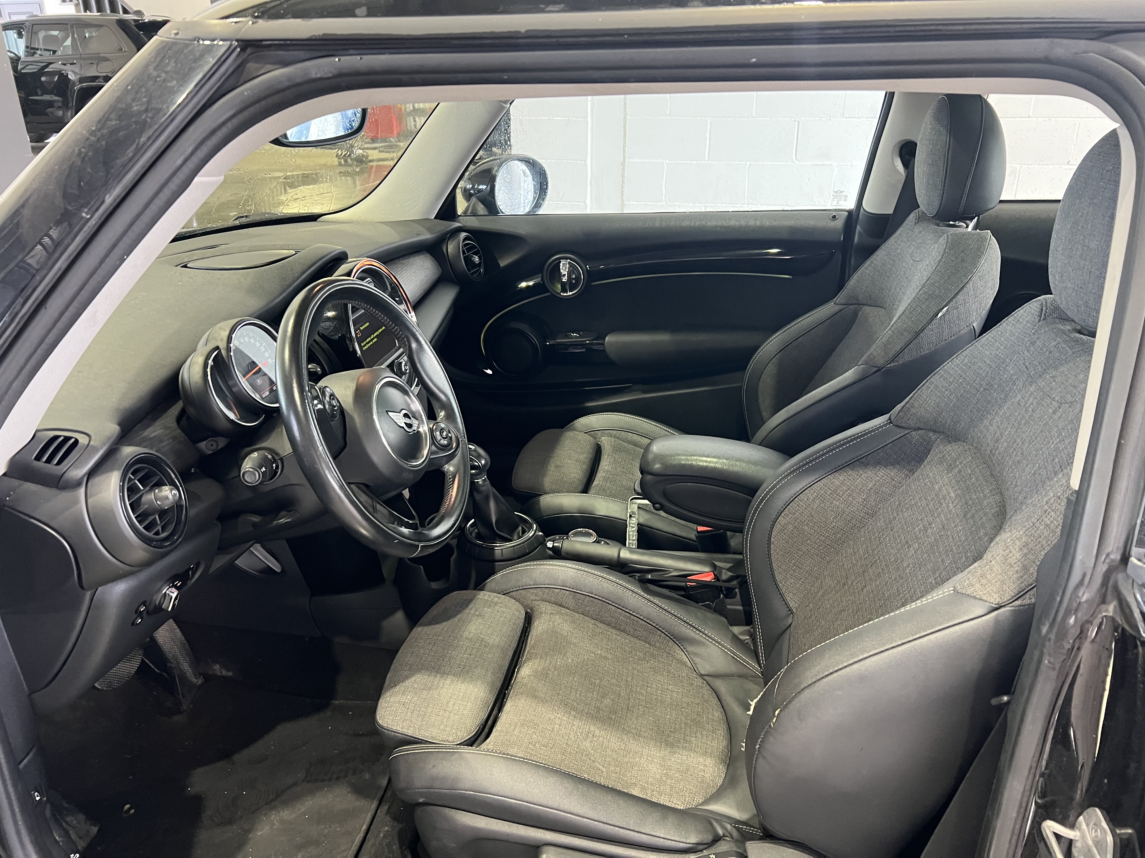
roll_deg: +0.6
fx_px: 860
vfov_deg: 53.1
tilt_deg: -25.7
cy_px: 429
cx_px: 572
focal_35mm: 26
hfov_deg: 67.3
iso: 250
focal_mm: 5.7
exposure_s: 1/60
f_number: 1.5
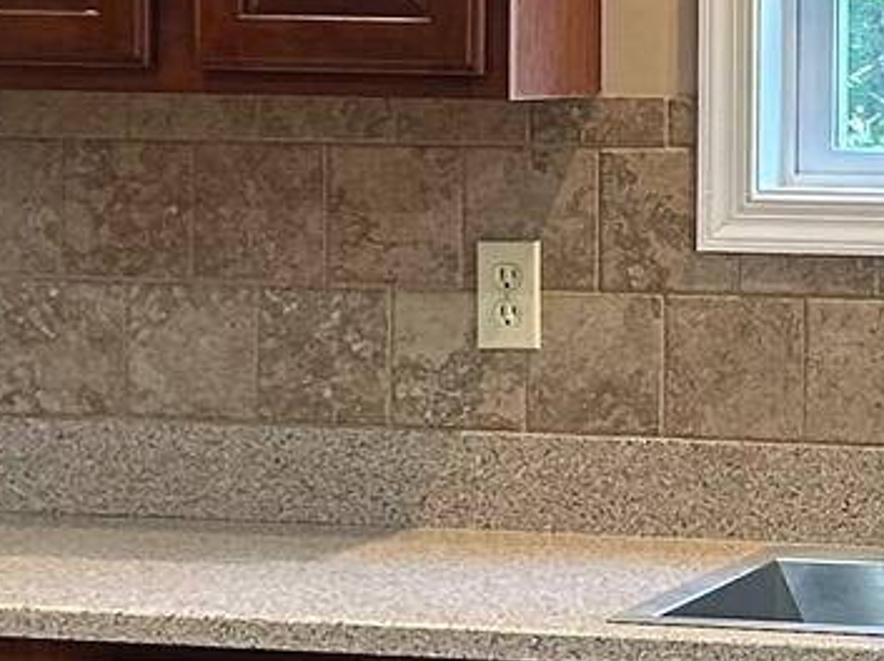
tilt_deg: -1.6
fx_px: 3852
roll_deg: -0.3
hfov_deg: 13.0
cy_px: 210
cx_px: 824
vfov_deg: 9.8
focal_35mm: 151
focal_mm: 5.7
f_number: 1.5
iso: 160
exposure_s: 1/60
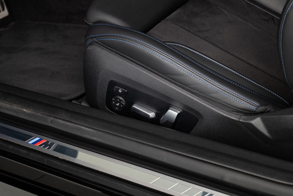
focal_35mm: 66
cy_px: 92
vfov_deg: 20.6
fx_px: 538
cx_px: 142
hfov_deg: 30.4
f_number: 5.3
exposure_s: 1/80
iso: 160
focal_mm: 50
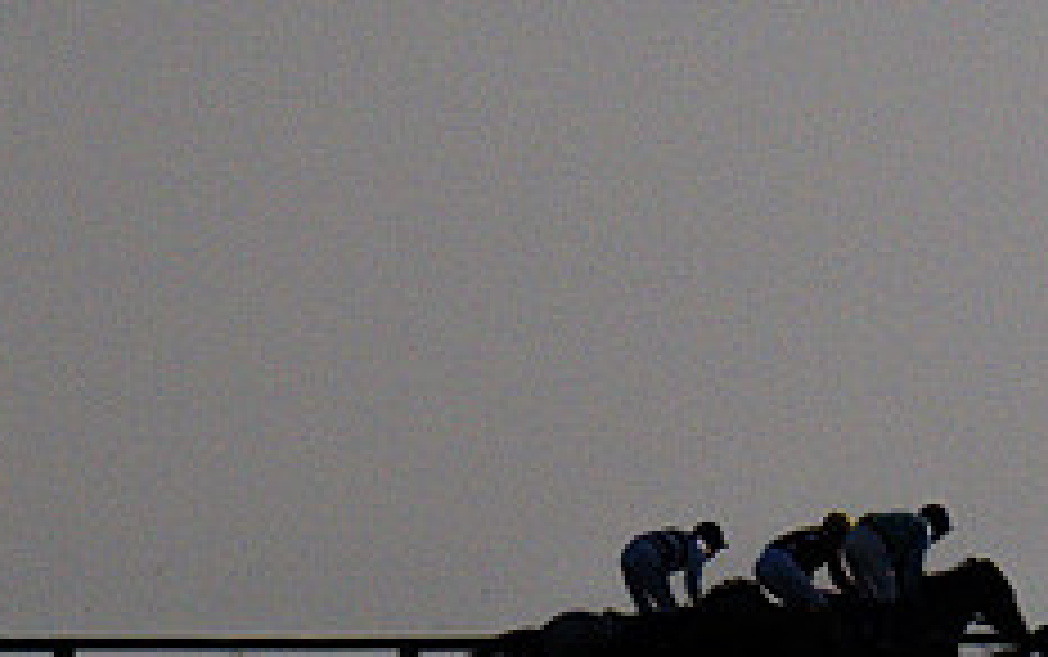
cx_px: 1549
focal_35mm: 2457
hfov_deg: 0.9
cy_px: -27
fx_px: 70226
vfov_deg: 0.5
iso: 400
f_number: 4
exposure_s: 1/16000
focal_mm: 280
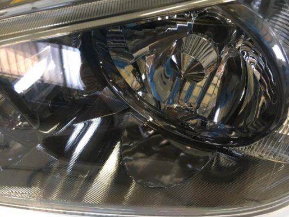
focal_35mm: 31
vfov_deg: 45.4
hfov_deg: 58.3
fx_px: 259
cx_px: 152
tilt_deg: -54.3
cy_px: 105
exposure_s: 1/30
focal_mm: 4.15
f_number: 2.2
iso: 80
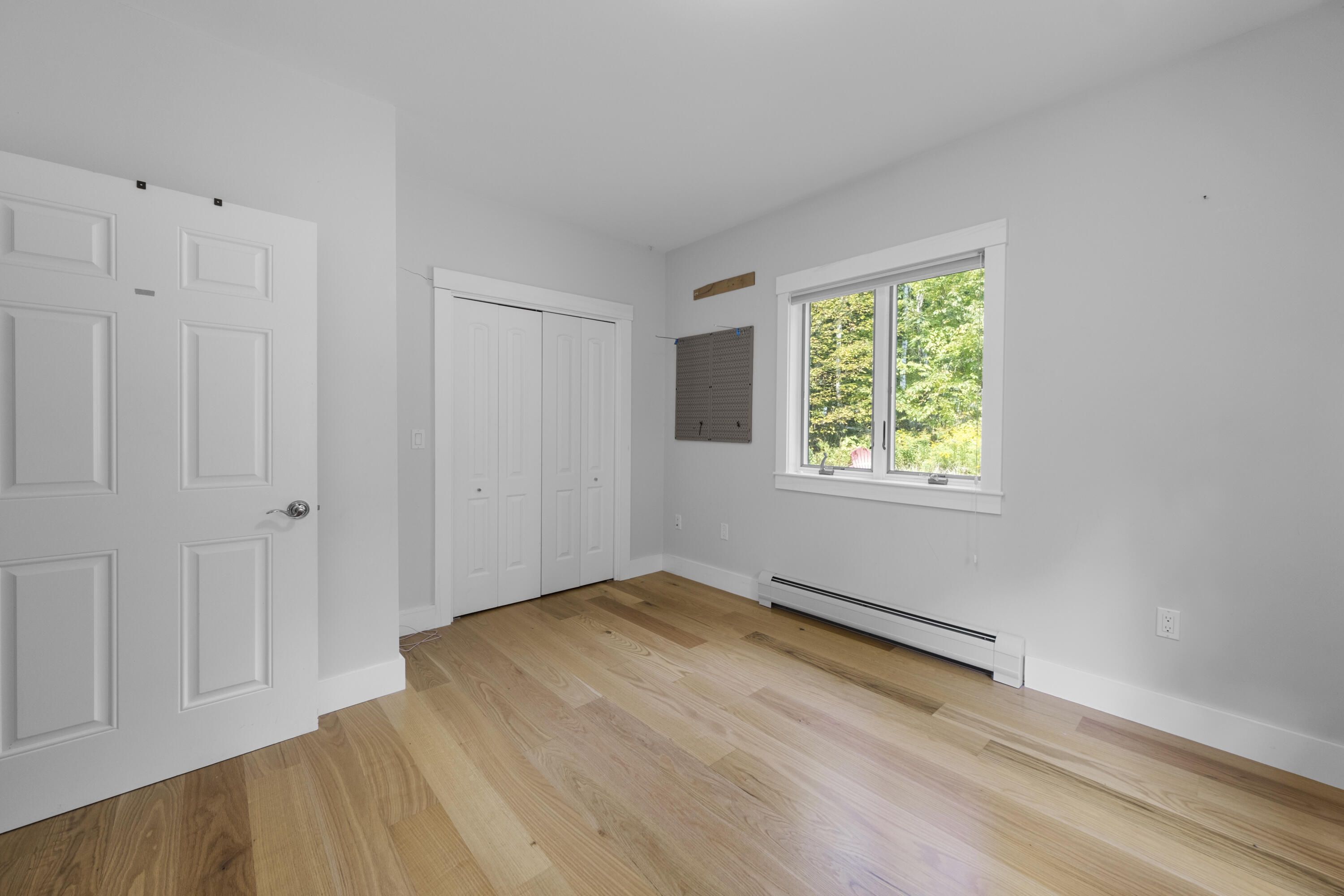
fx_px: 485
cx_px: 672
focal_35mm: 13
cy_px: 448
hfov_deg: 108.3
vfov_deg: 85.4
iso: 400
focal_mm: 8.6
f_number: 8
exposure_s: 1/3
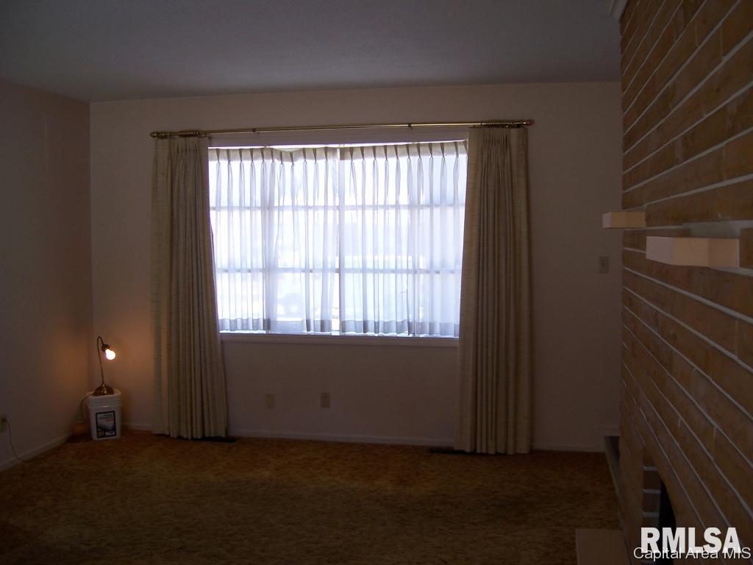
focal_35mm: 36
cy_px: 282
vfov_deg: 39.7
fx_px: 783
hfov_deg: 51.4
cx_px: 376
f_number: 3
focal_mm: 6
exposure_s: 1/125
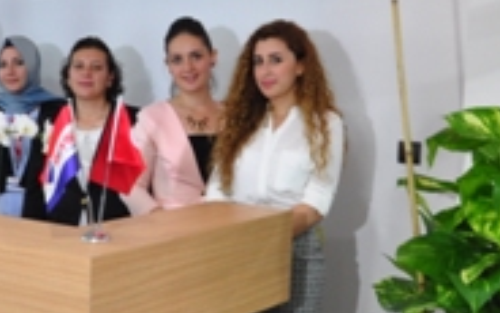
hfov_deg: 30.2
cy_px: 218
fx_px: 913
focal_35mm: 67
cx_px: 136
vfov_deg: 19.3
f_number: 7.1
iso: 400
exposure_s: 1/8
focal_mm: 18
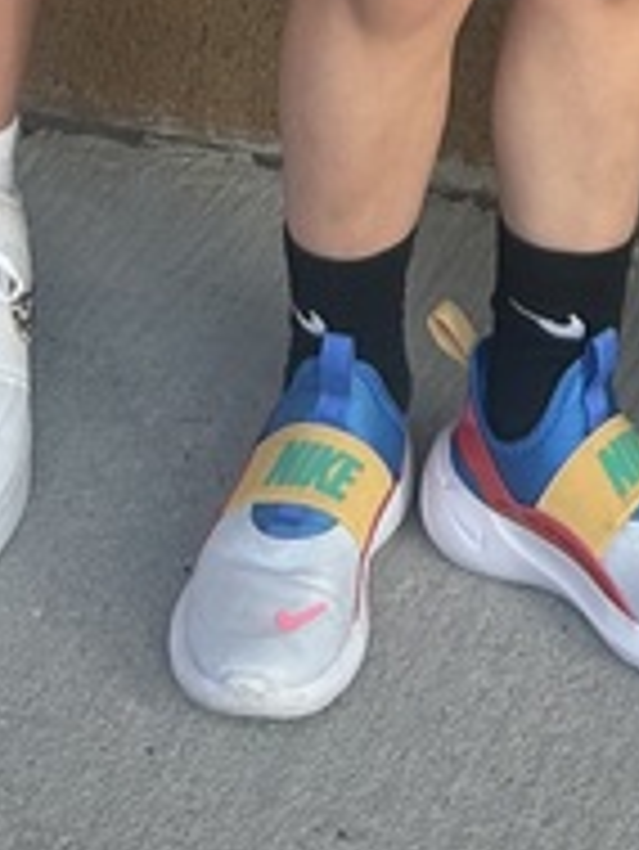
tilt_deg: -4.3
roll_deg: -1.8
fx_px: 3467
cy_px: -1367
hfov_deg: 10.5
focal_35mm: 141
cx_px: 567
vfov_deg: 11.1
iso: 32
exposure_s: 1/134
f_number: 1.5
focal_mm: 5.7
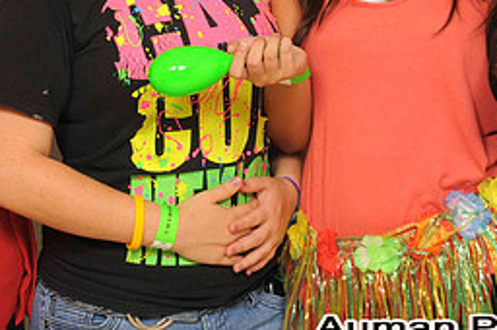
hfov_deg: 17.2
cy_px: -7
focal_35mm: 119
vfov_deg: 11.4
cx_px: 233
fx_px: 1643
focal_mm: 35
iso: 200
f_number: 6.3
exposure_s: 1/125
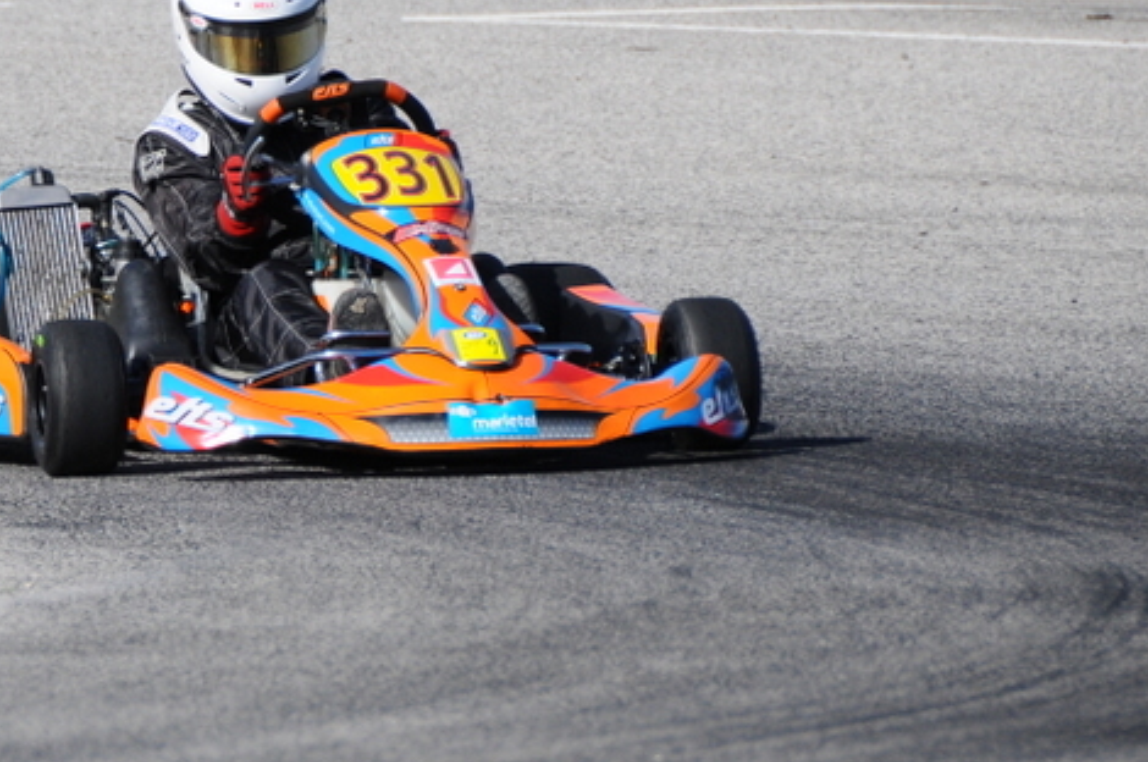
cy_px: 198
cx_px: 166
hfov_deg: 3.2
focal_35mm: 654
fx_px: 20826
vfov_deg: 2.1
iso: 400
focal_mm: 200
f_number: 5.6
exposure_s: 1/2000
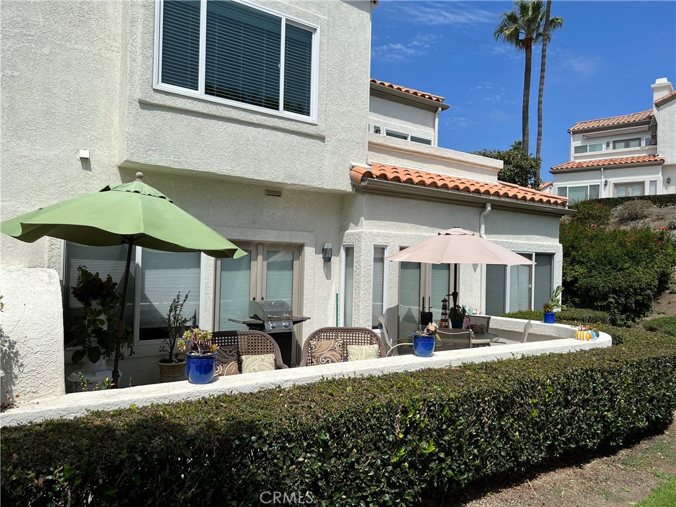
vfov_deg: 53.1
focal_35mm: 26
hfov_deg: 67.3
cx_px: 338
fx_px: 508
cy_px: 254
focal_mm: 5.7
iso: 50
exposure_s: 1/8000
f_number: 1.5
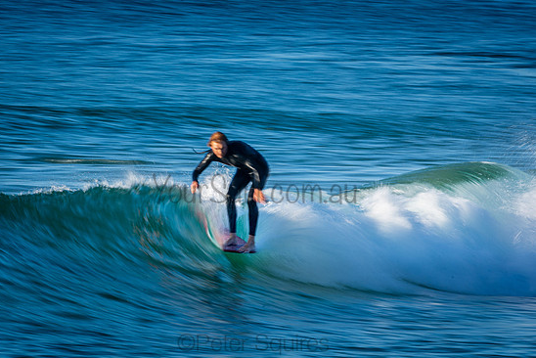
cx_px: 253
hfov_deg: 2.6
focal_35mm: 794
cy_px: 180
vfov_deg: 1.7
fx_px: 11827
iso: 100
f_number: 25
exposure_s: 1/20
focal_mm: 500
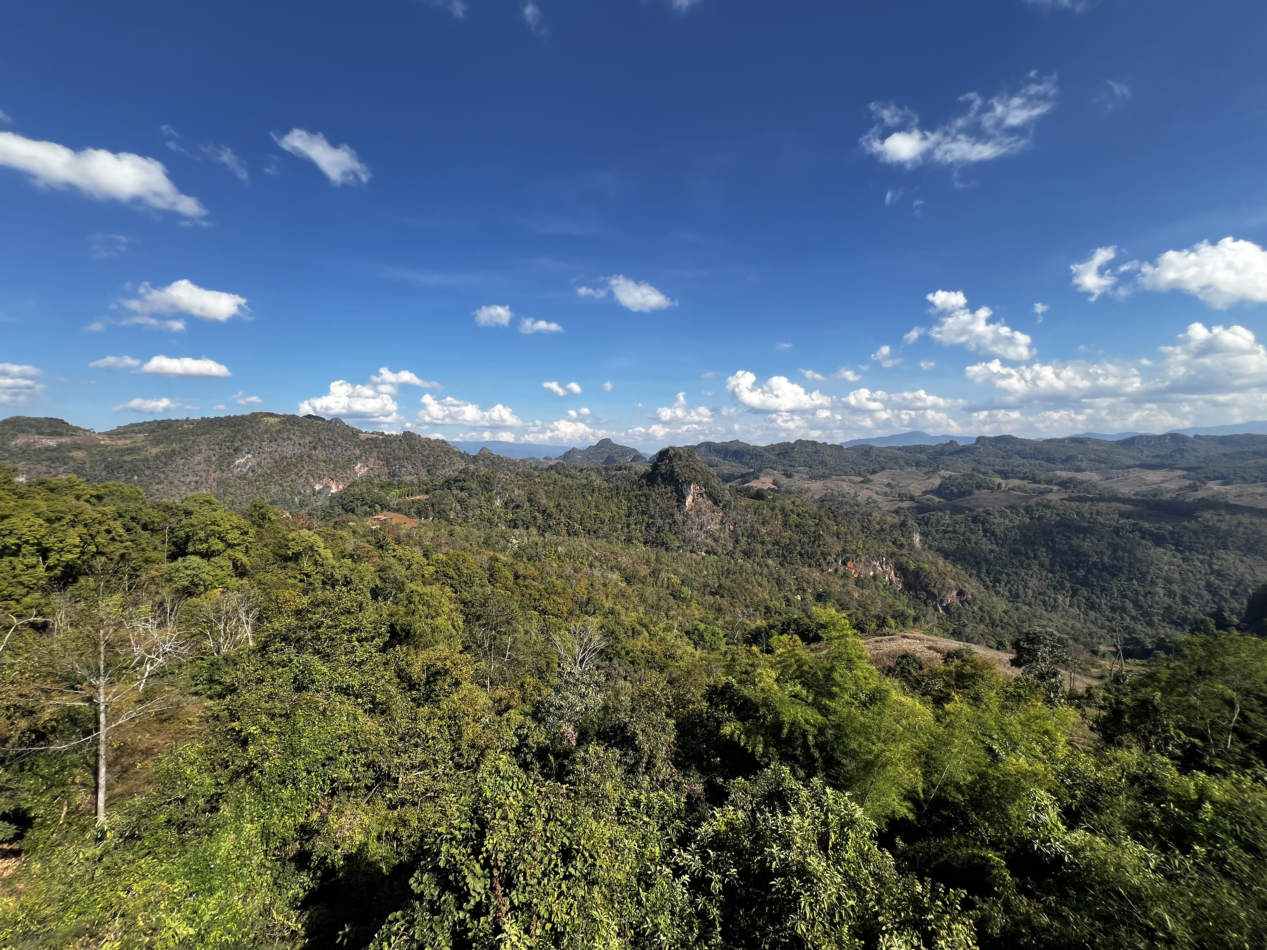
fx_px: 476
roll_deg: +0.8
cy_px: 475
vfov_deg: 89.9
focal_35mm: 13
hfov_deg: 106.2
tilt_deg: -0.7
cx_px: 634
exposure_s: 1/1672
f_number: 1.8
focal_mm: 1.57
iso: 32
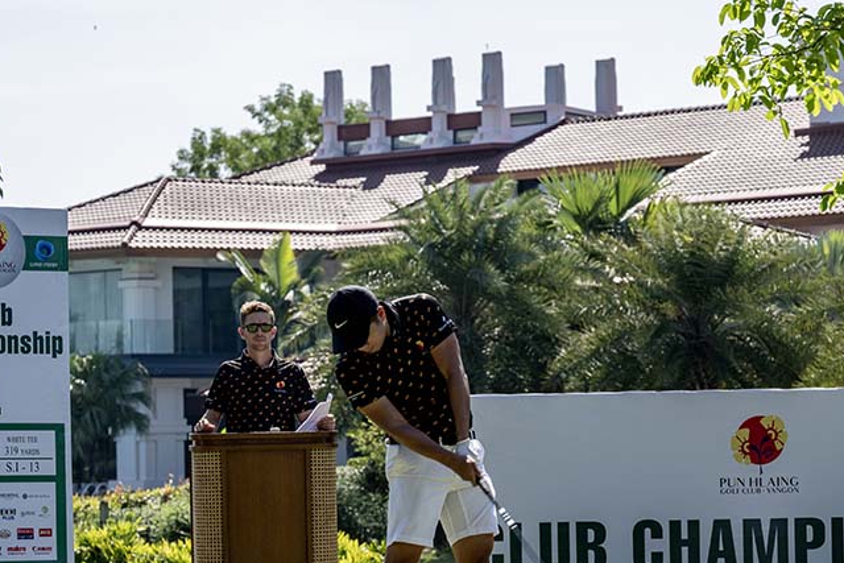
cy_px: 421
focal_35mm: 165
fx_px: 3869
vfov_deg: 8.3
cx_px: 473
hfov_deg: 12.4
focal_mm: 110
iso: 250
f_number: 6.3
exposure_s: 1/800
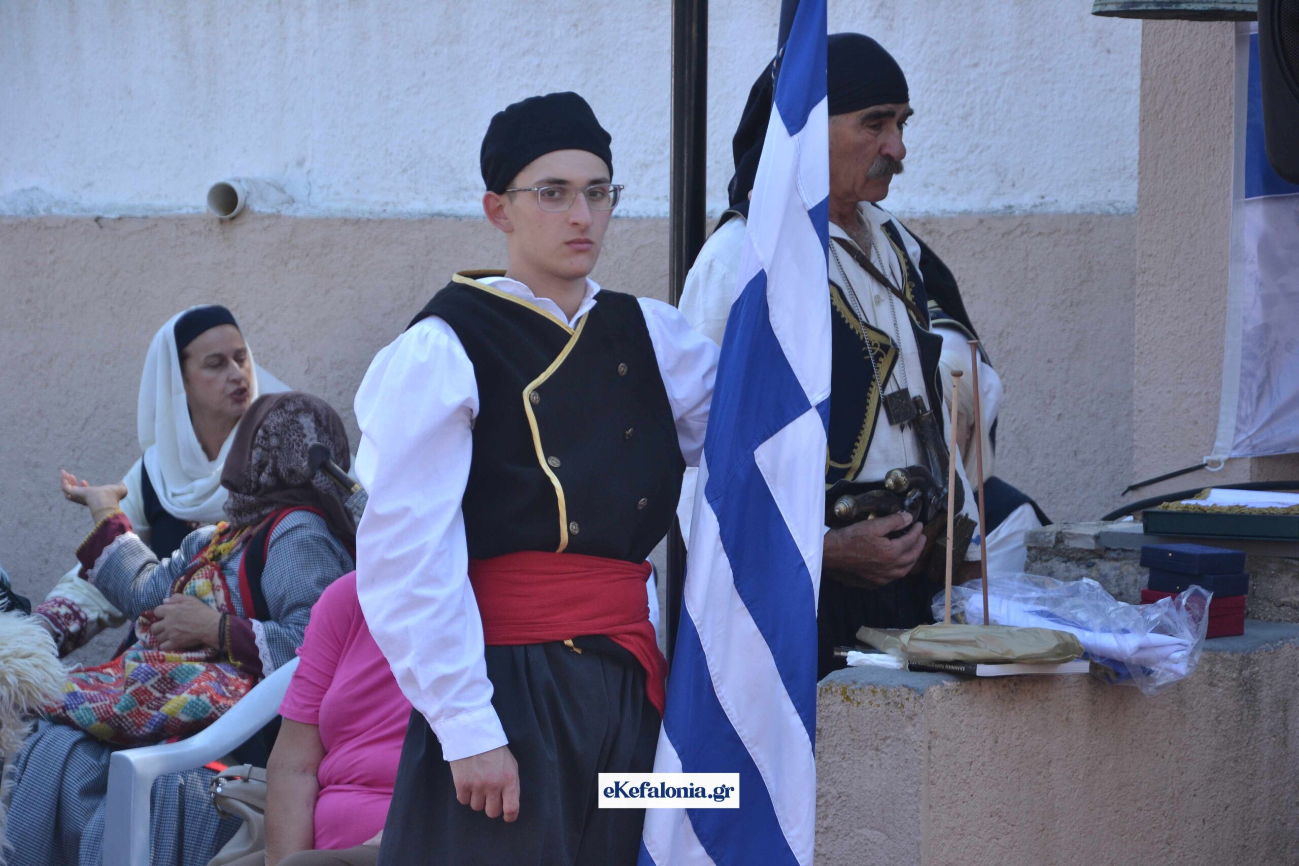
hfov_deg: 14.9
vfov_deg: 9.9
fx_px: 4979
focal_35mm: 138
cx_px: 650
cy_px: 433
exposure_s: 1/320
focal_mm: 92
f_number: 5.6
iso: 400
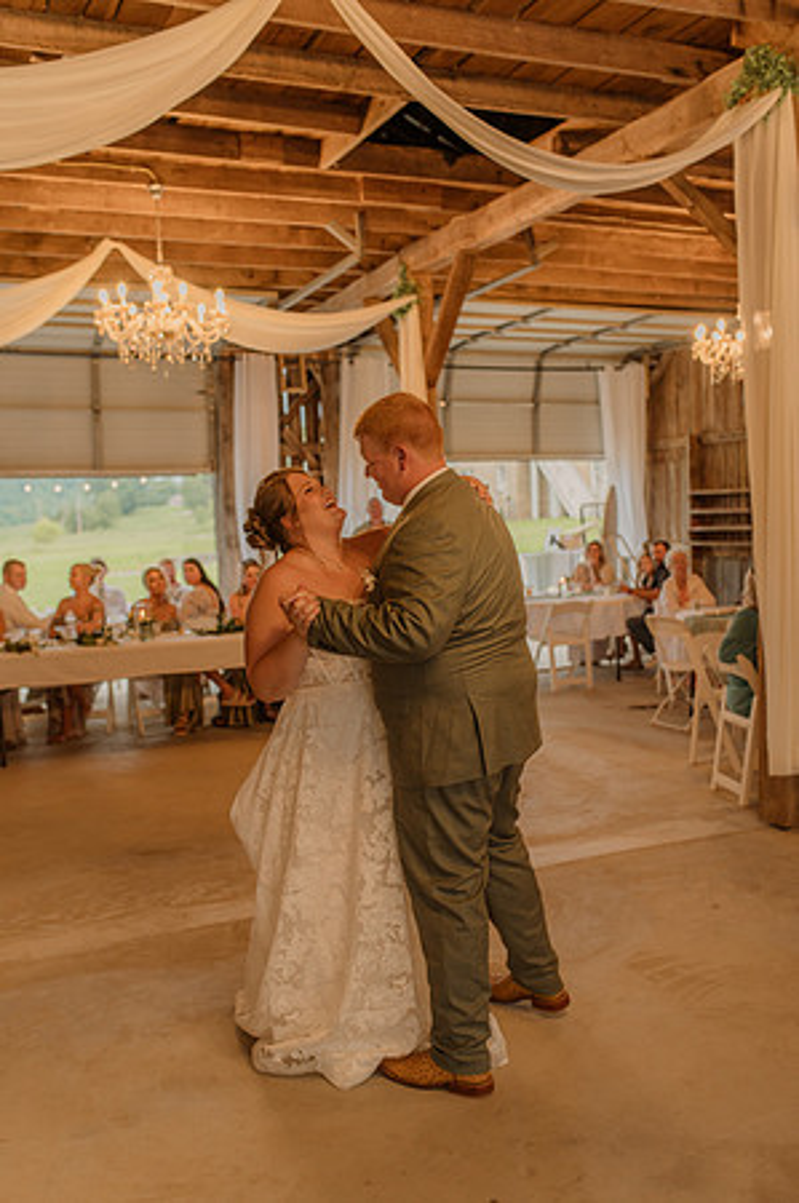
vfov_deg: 54.5
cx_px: 400
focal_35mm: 35
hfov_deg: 37.8
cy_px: 602
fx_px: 1168
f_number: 2.5
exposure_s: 1/200
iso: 640
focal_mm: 35
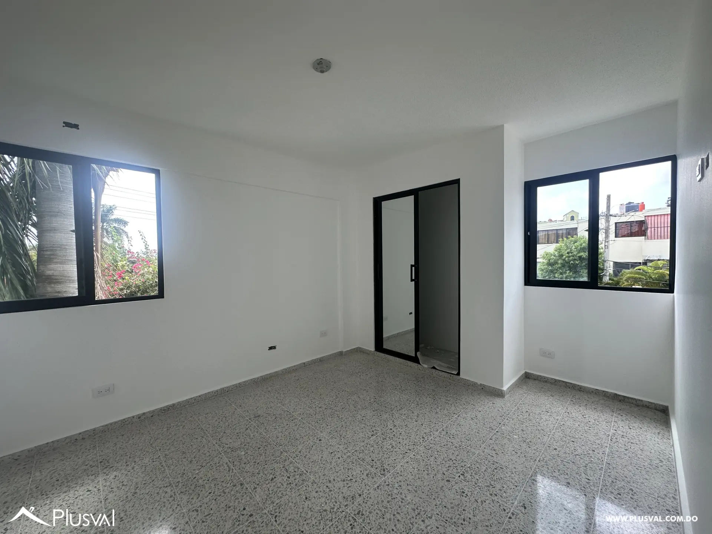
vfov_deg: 85.7
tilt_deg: -1.5
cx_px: 356
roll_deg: +0.9
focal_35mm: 14
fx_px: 288
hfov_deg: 102.1
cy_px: 267
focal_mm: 2.22
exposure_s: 1/185
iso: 40
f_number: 2.2
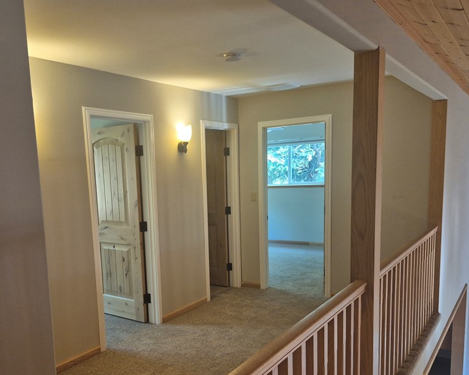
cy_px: 232
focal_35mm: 32
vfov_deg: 45.5
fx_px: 444
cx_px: 176
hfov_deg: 55.0
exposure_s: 1/120
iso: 320
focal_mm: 5.4
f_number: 1.8
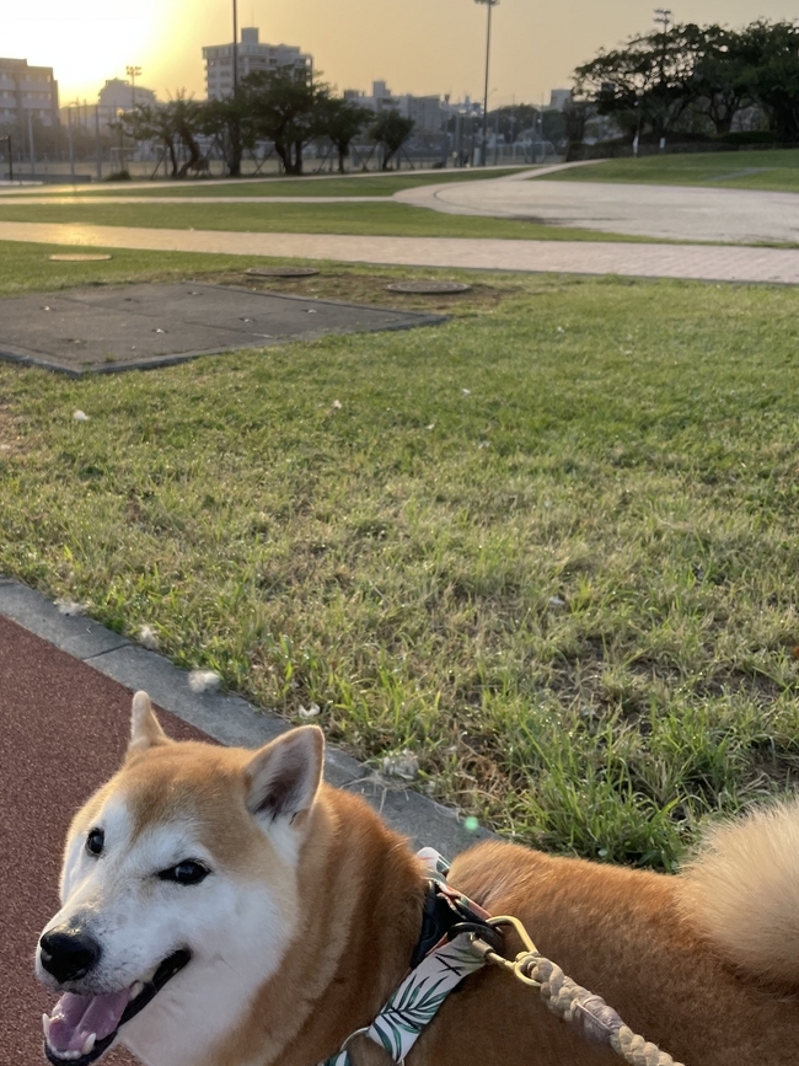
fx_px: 1108
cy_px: 429
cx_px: 290
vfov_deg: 51.0
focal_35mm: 36
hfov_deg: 39.3
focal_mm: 4.2
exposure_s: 1/1159
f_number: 1.6
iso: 32
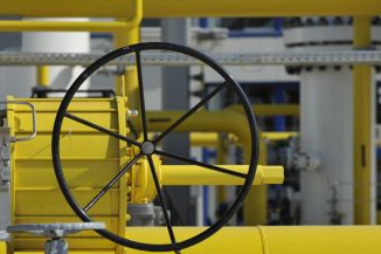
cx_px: 34
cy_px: 213
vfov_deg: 5.4
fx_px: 2697
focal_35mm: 255
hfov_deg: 8.1
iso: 200
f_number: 5.6
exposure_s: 1/1500
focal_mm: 130
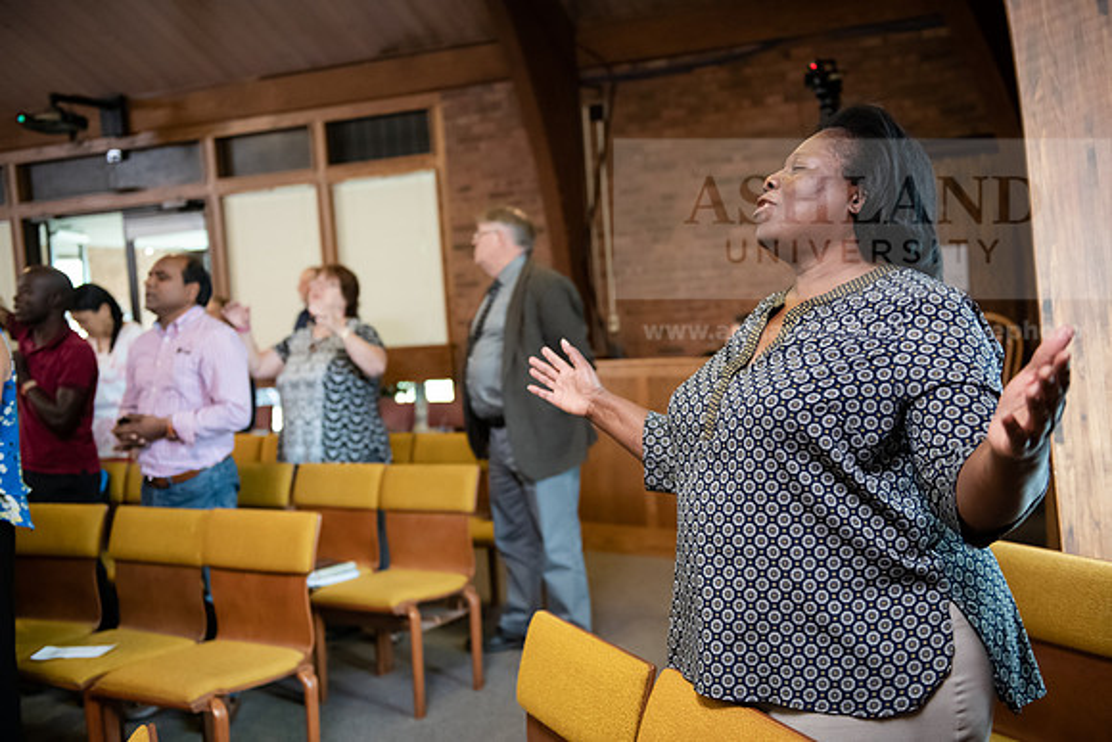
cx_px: 556
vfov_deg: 35.1
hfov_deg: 50.7
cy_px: 371
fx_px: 1174
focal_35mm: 38
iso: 2500
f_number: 2.8
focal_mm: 38
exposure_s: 1/125
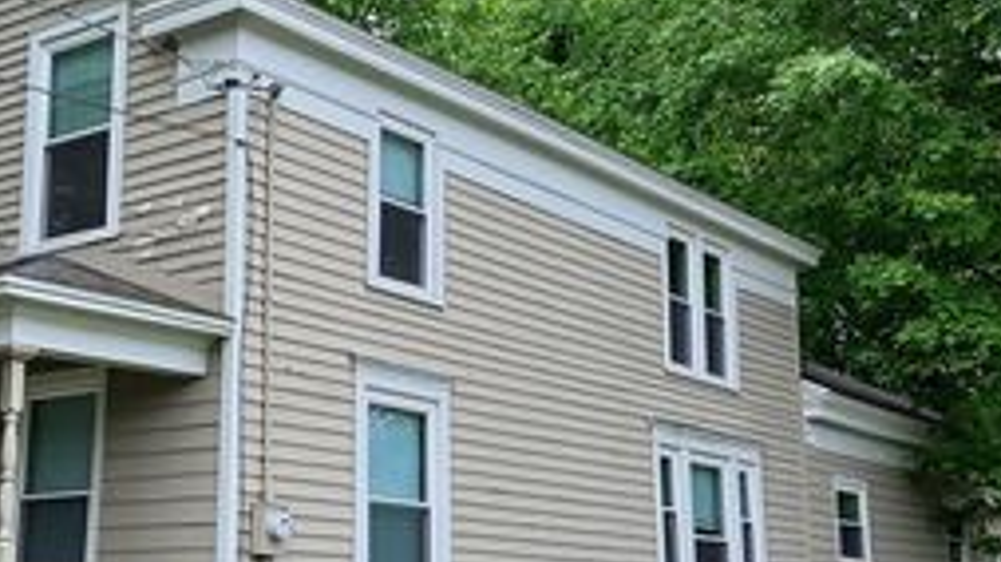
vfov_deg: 21.4
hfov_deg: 37.0
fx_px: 1486
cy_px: 327
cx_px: 380
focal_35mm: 56
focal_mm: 3.98
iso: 20
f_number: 1.8
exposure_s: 1/211
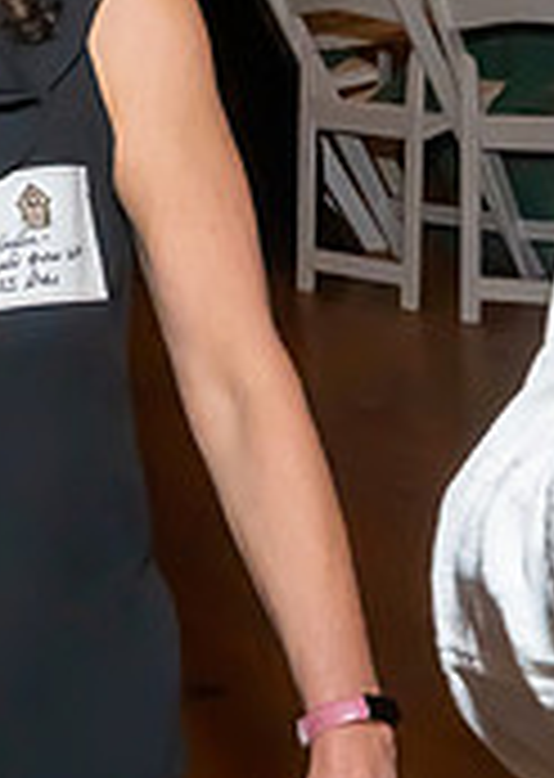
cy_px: 432
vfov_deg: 16.7
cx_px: 287
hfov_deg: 11.9
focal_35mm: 120
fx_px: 2651
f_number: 8
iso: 640
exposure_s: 1/250
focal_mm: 17
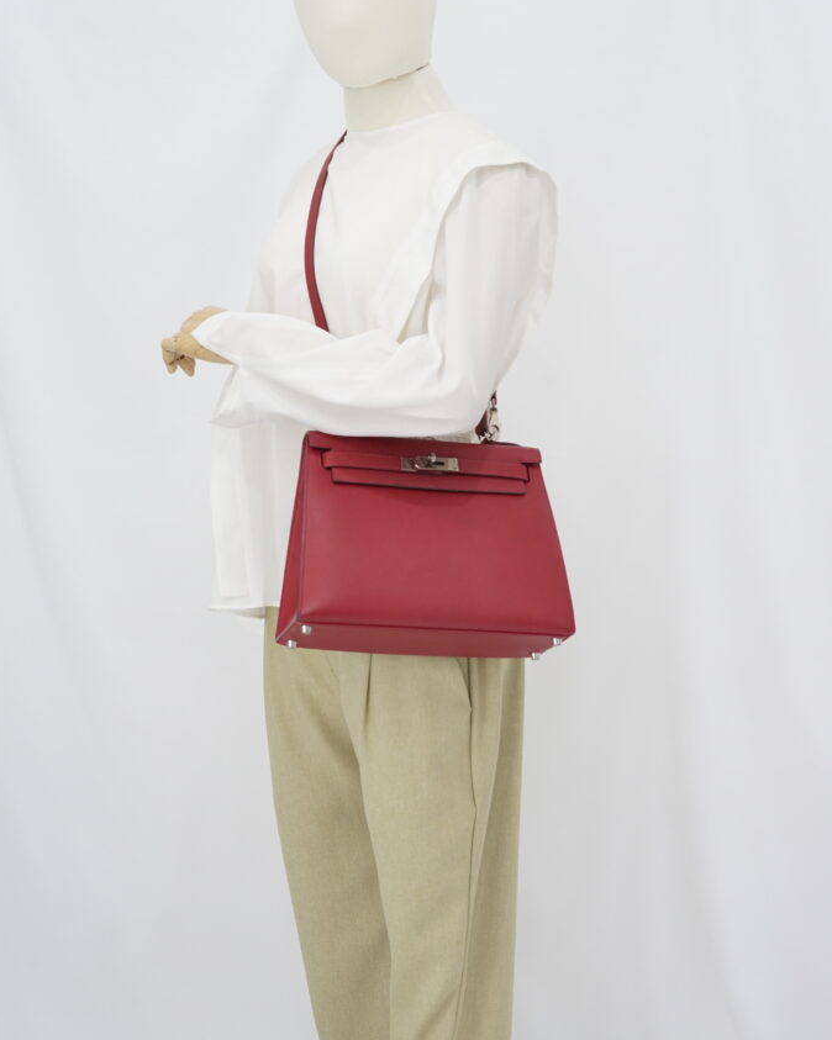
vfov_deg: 33.0
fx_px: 1755
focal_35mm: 57
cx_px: 415
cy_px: 469
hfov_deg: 26.7
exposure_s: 1/10
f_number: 6.3
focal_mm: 50
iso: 640
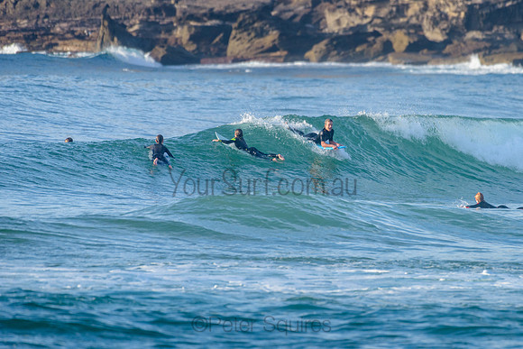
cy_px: 140
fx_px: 8909
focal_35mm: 613
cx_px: 318
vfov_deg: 2.2
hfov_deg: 3.4
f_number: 5.6
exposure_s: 1/2000
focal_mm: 500
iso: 560
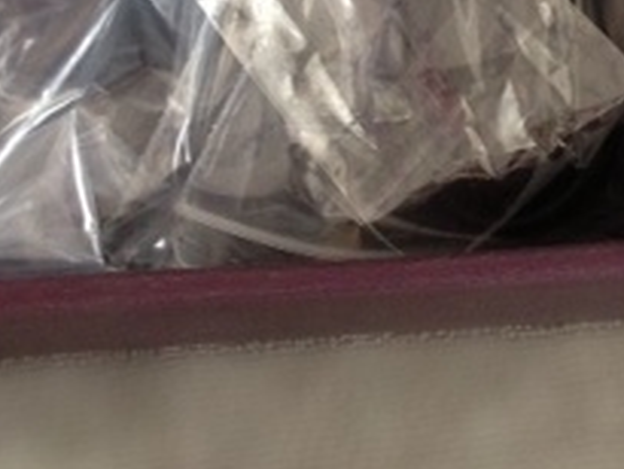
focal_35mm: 103
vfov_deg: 13.9
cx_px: 600
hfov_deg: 18.6
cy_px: -110
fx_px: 1858
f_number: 2.4
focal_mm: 4.13
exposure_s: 1/20
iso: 250
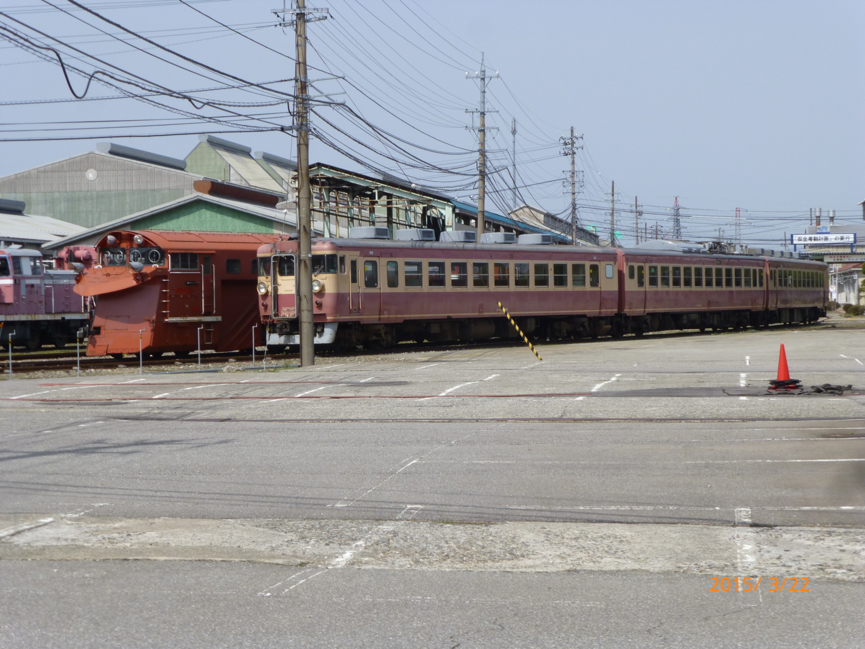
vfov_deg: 18.7
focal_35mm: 79
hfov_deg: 24.7
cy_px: 324
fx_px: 1974
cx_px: 432
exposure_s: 1/640
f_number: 5.1
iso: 100
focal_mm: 14.2
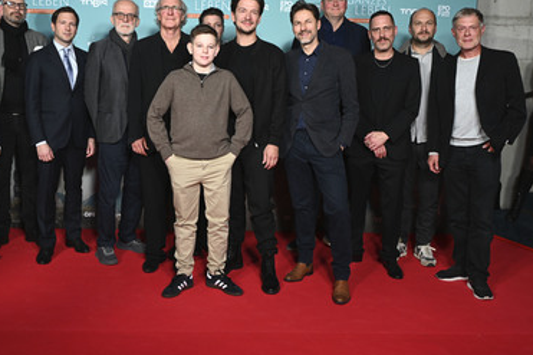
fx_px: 512
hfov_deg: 54.6
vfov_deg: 38.1
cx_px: 212
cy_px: 144
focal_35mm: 35
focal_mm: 28.5
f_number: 4.5
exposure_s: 1/200
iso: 1000
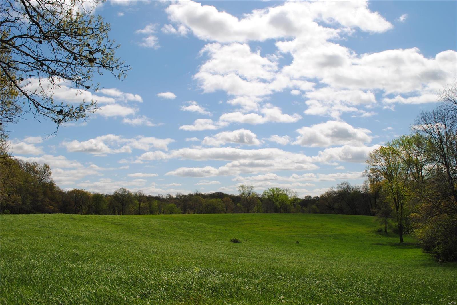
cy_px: 152
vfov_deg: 40.0
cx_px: 228
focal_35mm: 33
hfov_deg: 57.2
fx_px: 419
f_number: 10
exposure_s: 1/400
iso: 100
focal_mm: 22
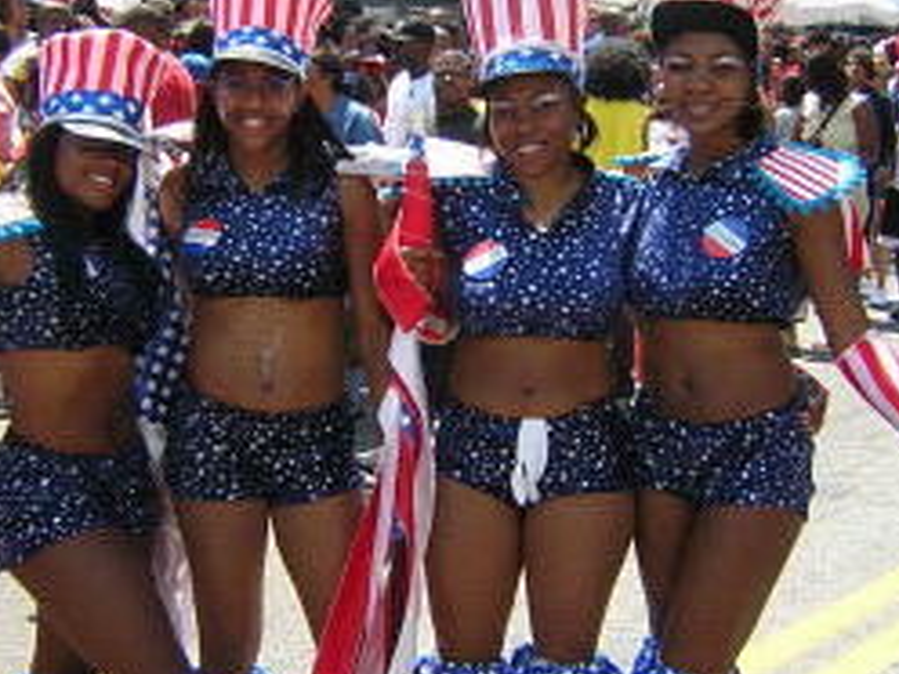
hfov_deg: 33.2
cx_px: 373
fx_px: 1506
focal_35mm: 58
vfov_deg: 25.2
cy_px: 250
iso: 100
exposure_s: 1/477
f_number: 2.6
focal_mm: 4.7
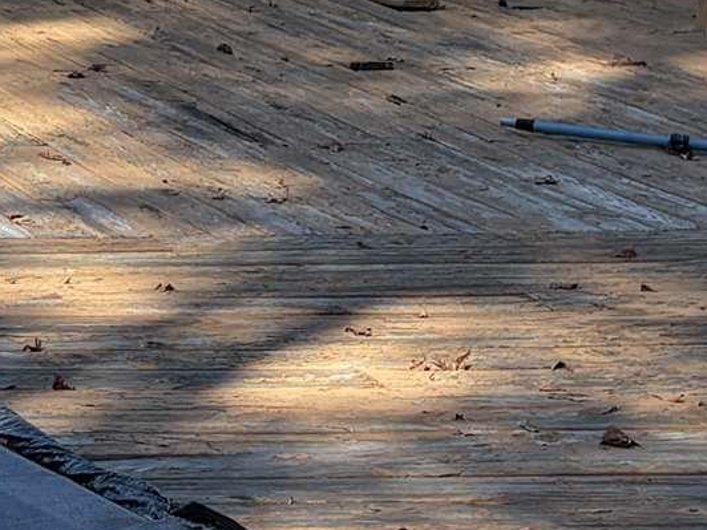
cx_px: -607
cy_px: -206
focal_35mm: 150
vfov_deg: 9.7
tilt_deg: -4.7
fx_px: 3064
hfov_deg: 12.0
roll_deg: +0.0
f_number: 1.6
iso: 50
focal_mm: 5.96
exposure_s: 1/2012
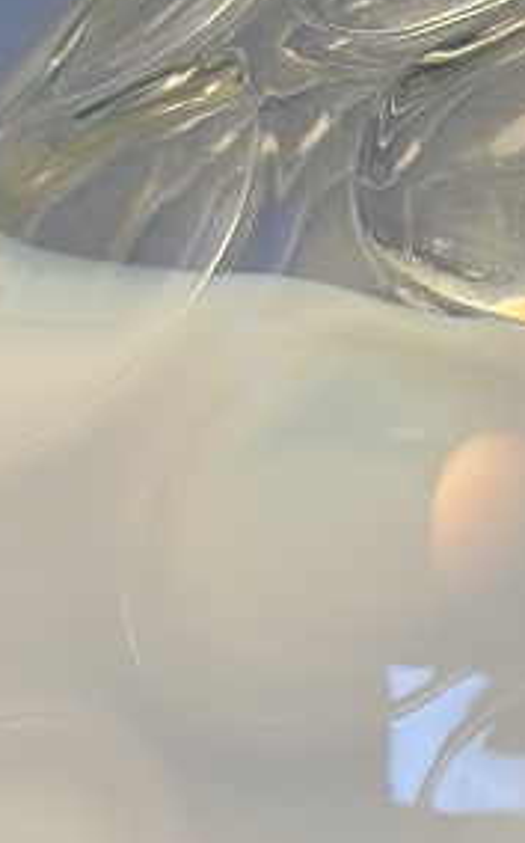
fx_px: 4932
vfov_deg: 9.5
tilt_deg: -1.6
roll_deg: -2.7
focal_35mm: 215
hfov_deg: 6.0
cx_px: 881
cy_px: 1235
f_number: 1.78
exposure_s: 1/1185
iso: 80
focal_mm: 6.86
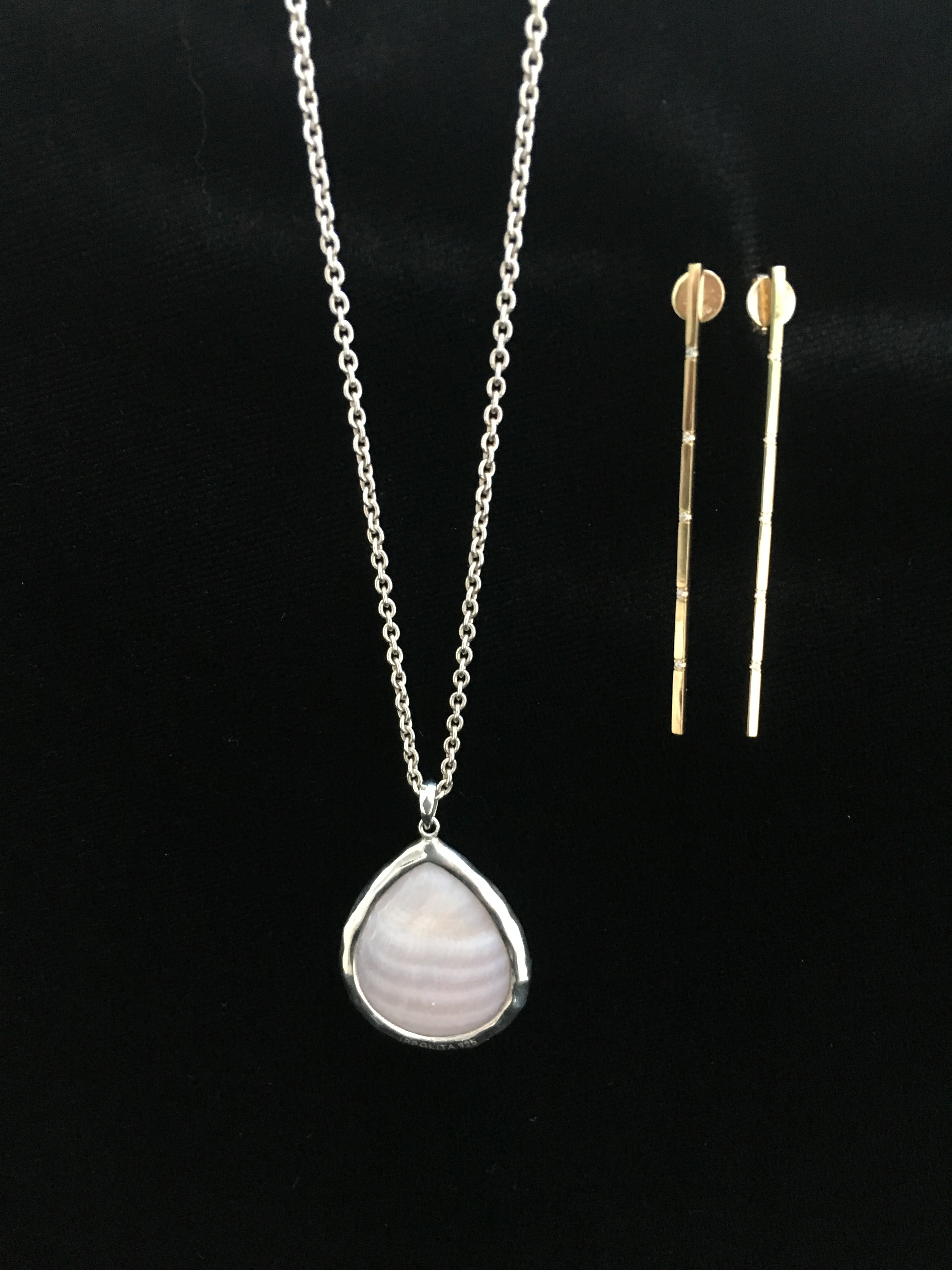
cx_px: 476
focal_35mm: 29
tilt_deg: -24.1
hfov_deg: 48.2
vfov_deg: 61.7
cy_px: 635
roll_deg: +2.3
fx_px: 1063
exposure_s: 1/30
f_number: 2.2
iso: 200
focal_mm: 4.15
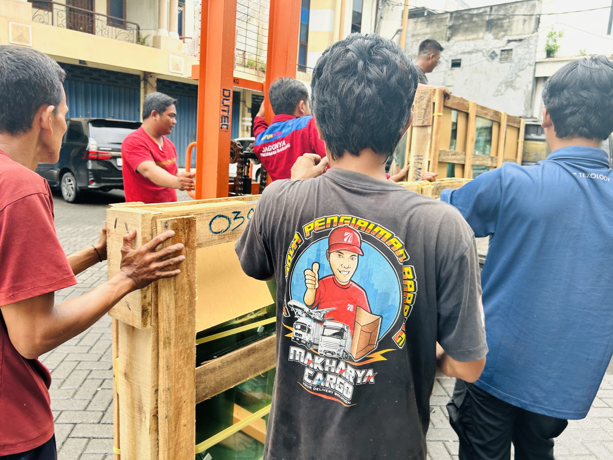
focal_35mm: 26
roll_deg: -2.8
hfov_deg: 67.3
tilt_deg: -8.8
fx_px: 460
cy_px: 230
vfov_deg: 53.1
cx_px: 306
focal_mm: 5.7
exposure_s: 1/361
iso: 50
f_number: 1.5
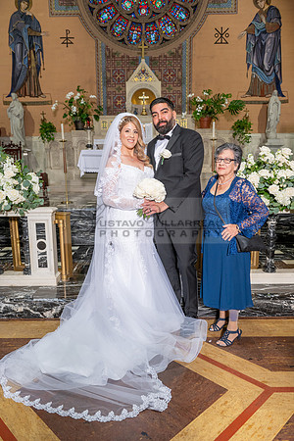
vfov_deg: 65.5
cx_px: 147
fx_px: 343
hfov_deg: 46.4
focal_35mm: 28
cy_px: 220
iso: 800
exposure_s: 1/200
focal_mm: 28
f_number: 4
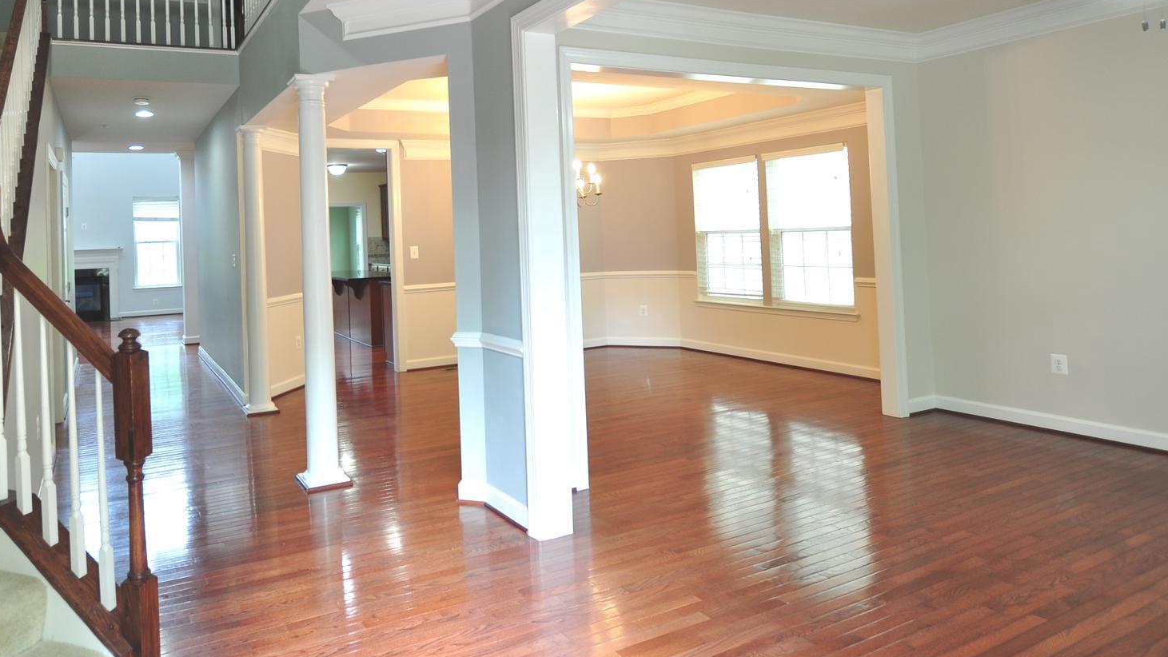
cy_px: 218
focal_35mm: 22
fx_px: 681
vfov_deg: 50.5
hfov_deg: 79.2
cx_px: 413
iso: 200
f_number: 3.5
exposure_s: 1/15
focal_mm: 10
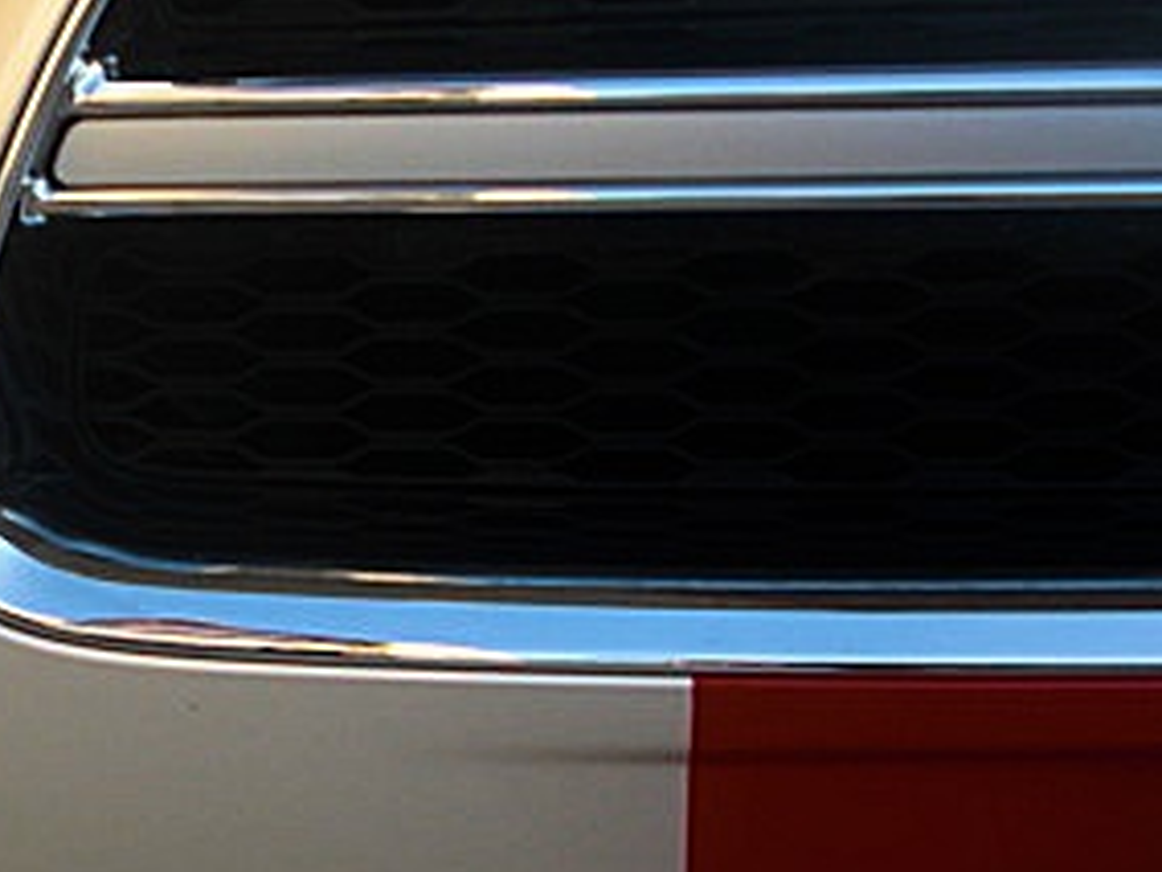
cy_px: 487
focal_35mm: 81
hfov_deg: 23.2
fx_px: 2719
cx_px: 8
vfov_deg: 18.2
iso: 50
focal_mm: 6.3
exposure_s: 1/100
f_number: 2.8
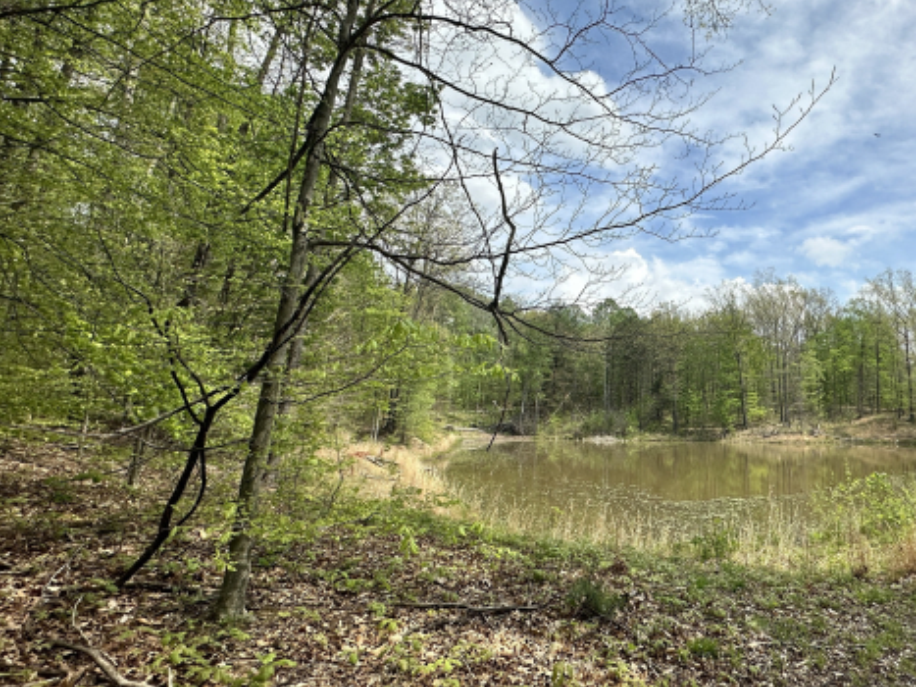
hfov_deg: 78.0
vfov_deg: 65.9
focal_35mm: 20
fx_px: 529
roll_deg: -0.4
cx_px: 640
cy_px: 328
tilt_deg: +10.1
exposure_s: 1/2398
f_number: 2.2
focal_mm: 2.22
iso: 50
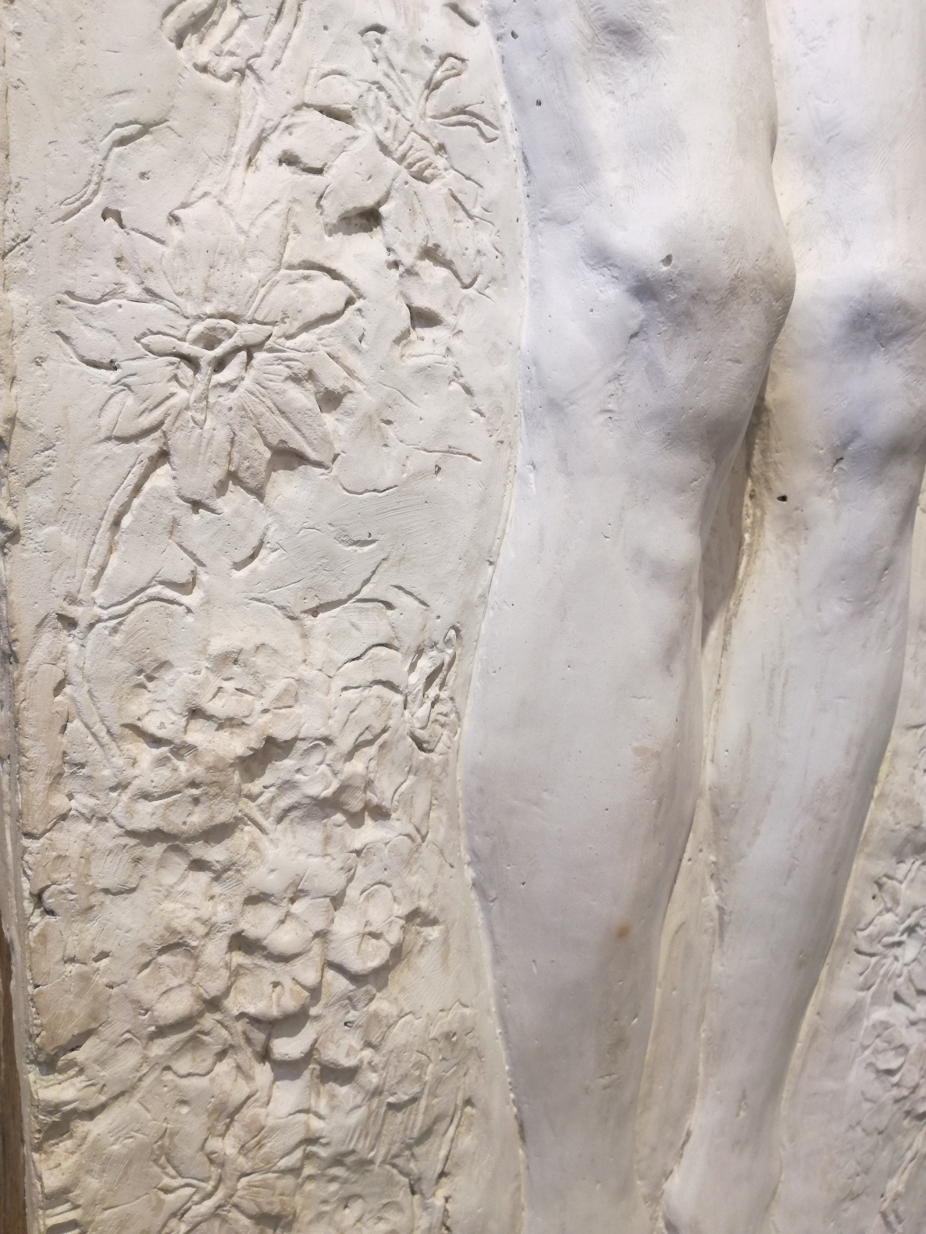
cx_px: 463
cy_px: 617
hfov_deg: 51.4
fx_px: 963
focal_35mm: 27
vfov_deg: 65.3
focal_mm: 3.79
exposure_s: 1/33.3
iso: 100
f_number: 2
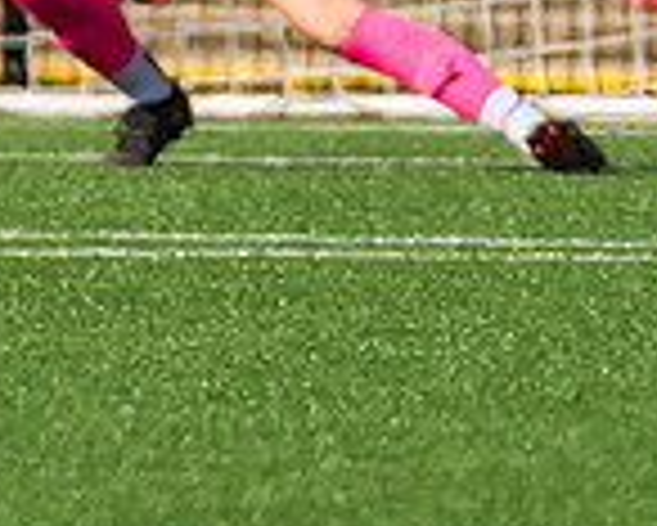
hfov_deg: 0.6
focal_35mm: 2999
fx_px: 58354
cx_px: 237
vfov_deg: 0.5
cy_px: 622
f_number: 4
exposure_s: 1/4000
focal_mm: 300
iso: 400
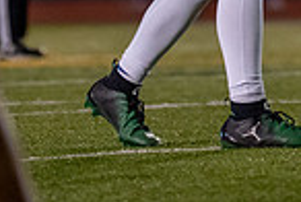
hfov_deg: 1.9
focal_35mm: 1082
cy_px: -234
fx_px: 9065
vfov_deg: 1.3
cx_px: 321
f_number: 2.8
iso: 3200
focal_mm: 200
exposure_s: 1/1000
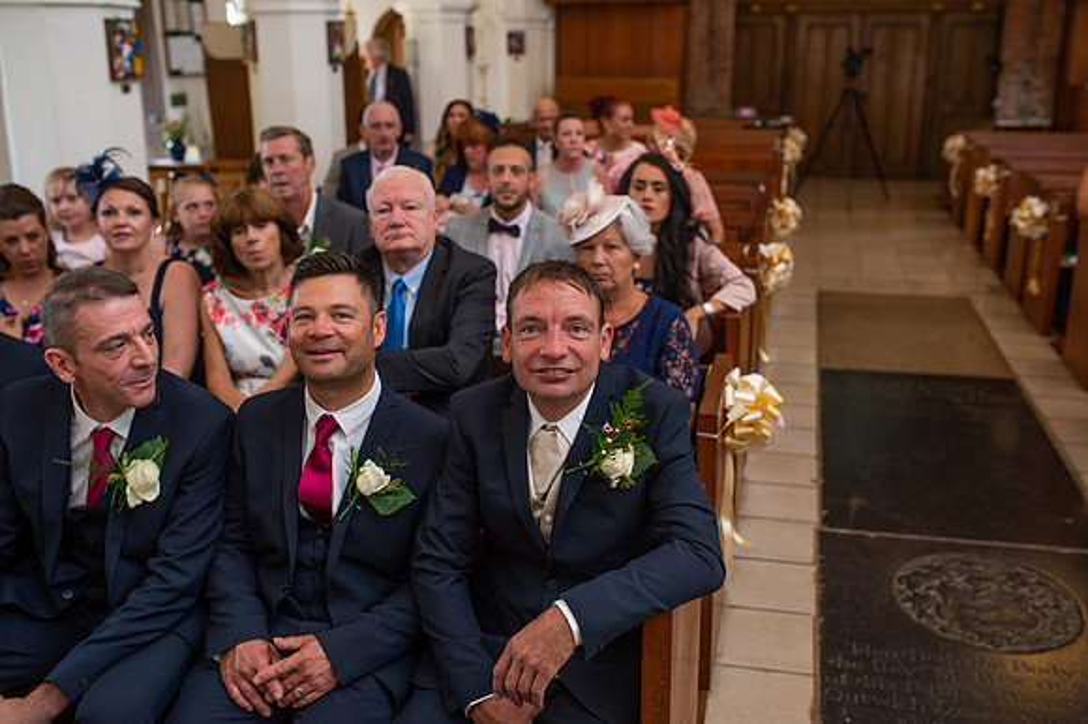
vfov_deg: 37.8
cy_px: 362
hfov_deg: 54.5
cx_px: 544
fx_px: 1057
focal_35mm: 35
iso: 500
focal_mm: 35
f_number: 3.2
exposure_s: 1/125
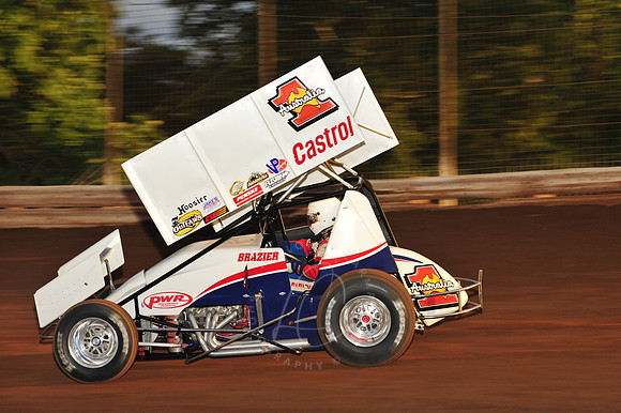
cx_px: 310
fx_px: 1724
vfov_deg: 13.7
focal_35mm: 100
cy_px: 206
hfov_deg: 20.4
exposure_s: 1/320
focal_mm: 100
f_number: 10
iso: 1000
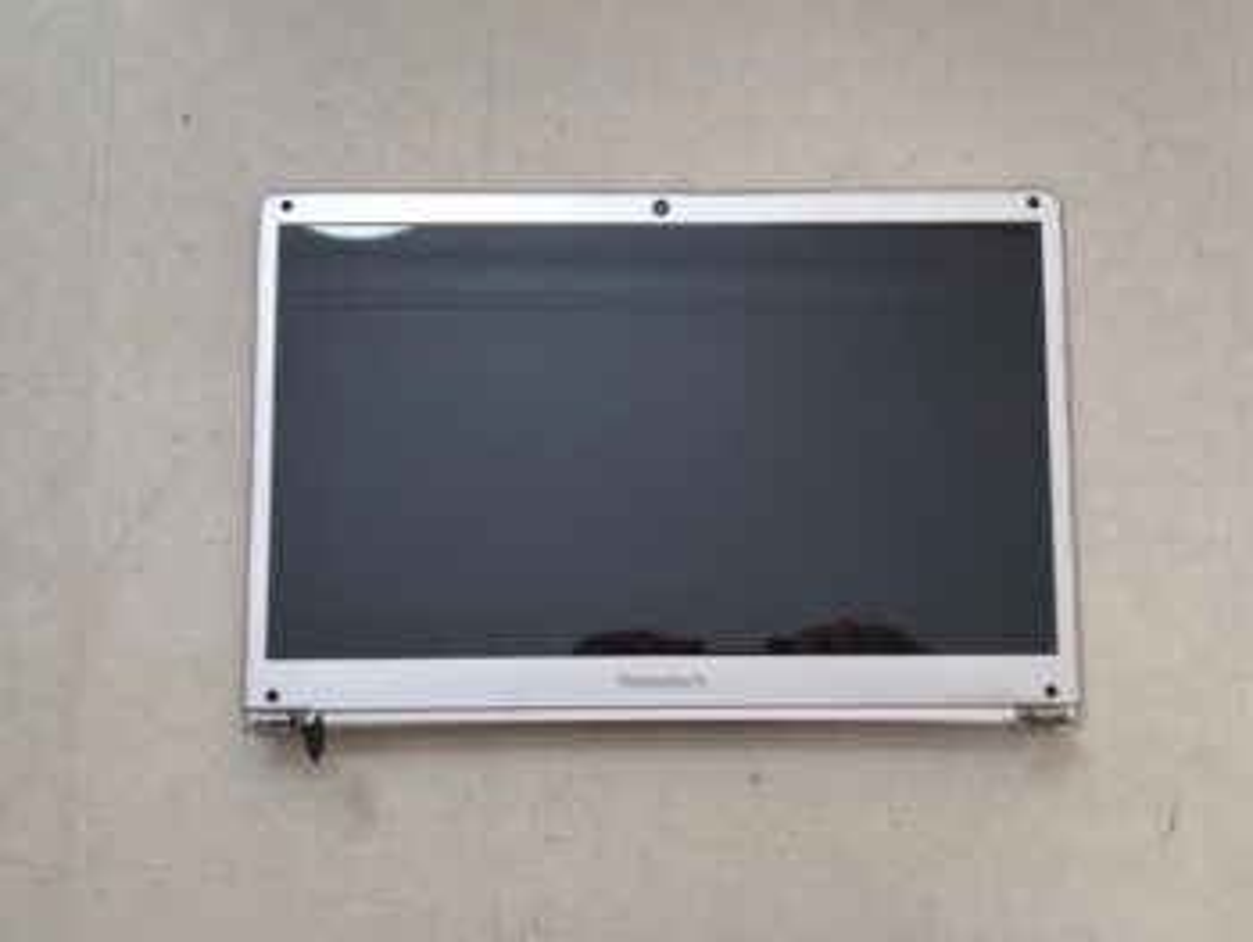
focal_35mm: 35
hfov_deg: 52.6
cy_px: 471
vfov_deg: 40.7
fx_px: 1268
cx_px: 626
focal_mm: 6.57
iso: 400
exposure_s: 1/50
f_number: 1.6
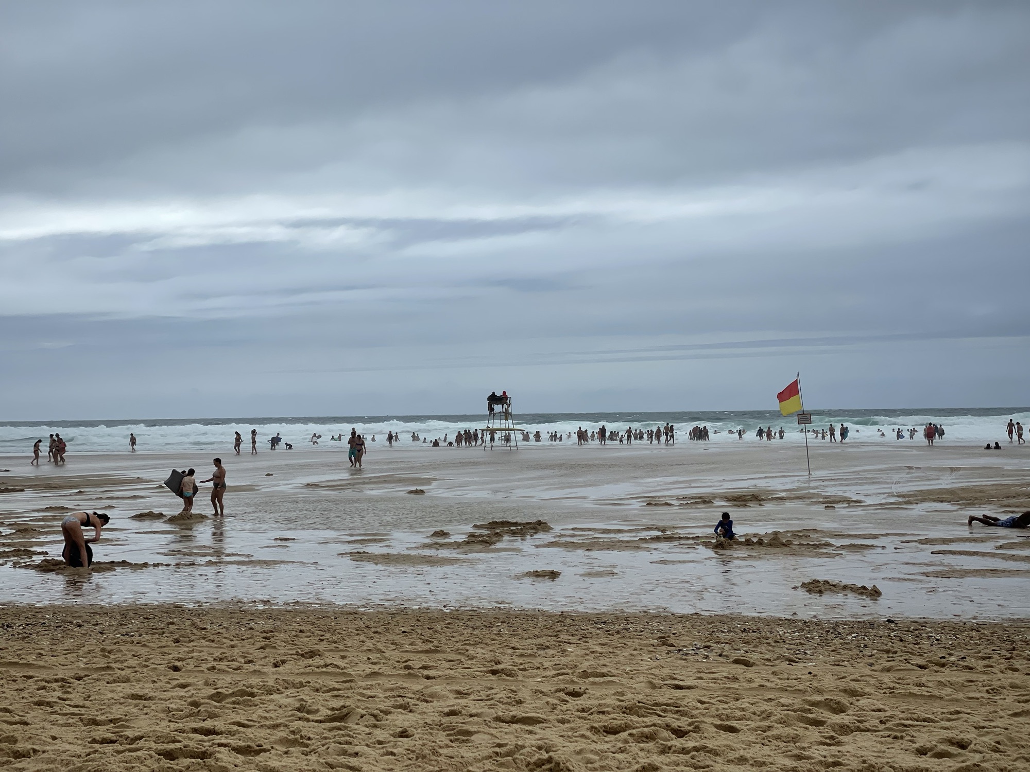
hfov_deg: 36.8
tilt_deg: +1.5
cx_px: 515
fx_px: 1547
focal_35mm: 52
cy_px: 386
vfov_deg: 28.0
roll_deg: +1.2
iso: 25
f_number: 2
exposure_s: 1/3690
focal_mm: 6
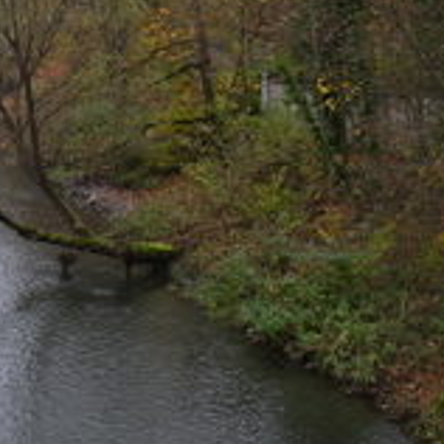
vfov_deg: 19.7
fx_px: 1248
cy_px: 24
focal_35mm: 86
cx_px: -8
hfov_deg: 19.5
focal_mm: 9.12
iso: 125
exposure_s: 1/250
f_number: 2.8
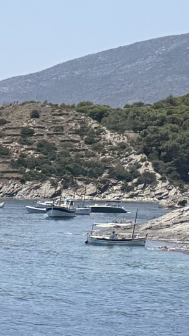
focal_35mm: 124
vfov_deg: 15.2
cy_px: 579
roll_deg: -1.6
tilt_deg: -21.0
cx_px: -546
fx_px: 1104
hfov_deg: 7.3
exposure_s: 1/6711
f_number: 1.78
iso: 100
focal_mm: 6.76
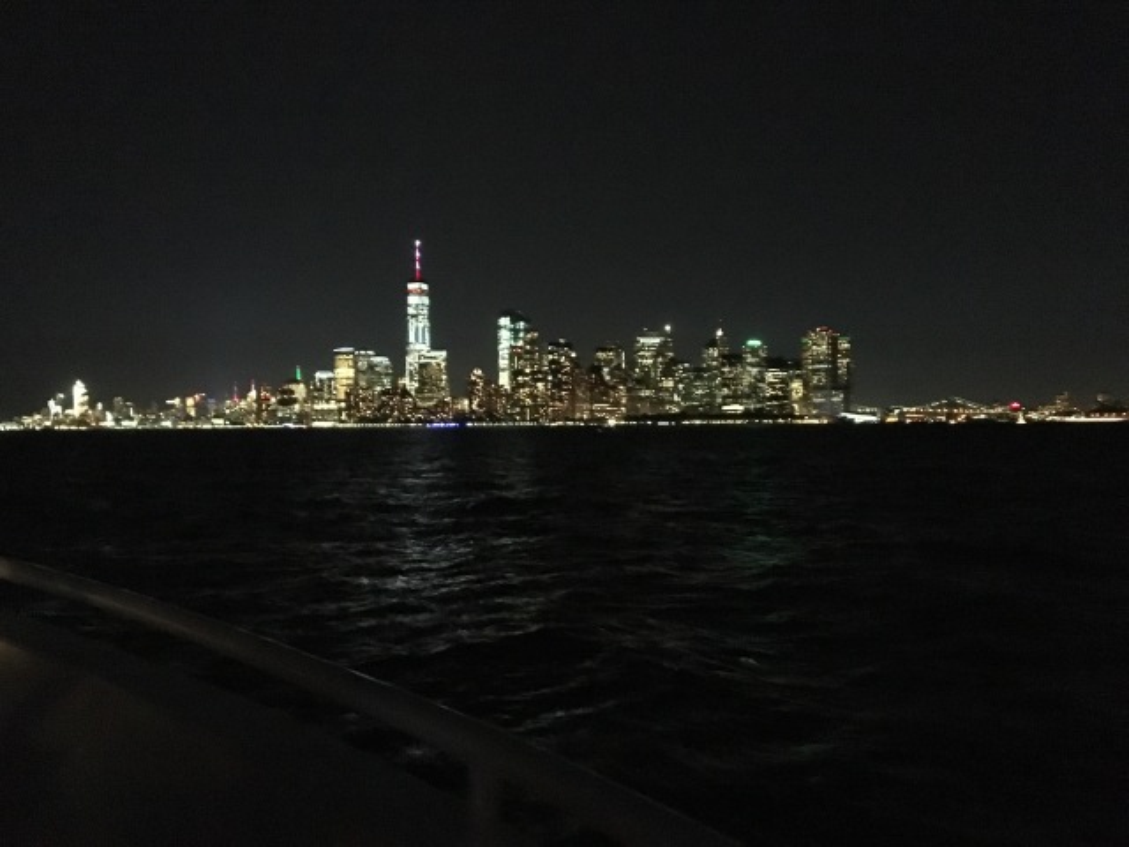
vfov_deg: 48.2
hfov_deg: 61.7
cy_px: 424
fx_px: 946
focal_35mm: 29
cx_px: 564
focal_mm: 4.15
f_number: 2.2
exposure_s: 1/15
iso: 2000
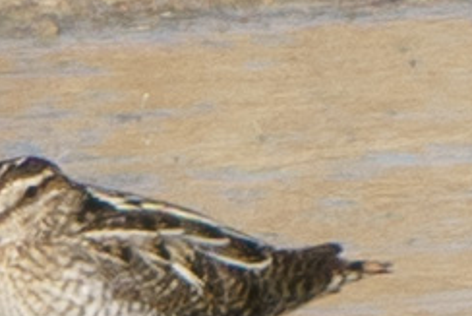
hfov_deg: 0.8
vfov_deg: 0.5
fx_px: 33819
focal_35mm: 2578
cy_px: 213
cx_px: 56
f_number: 6.3
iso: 400
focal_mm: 600
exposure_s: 1/1600
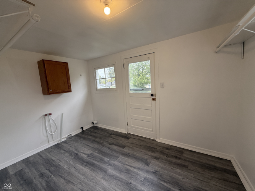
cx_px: 128
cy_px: 96
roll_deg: +3.8
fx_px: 103
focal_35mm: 14
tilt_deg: -7.4
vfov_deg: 85.7
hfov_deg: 102.1
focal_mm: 2.22
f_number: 2.2
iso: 100
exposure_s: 1/99
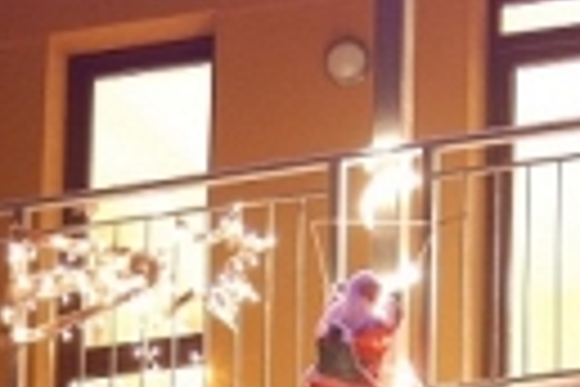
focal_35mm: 571
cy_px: 605
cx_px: 207
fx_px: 9199
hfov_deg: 3.6
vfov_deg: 2.4
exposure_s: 6
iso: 250
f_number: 4.8
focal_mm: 98
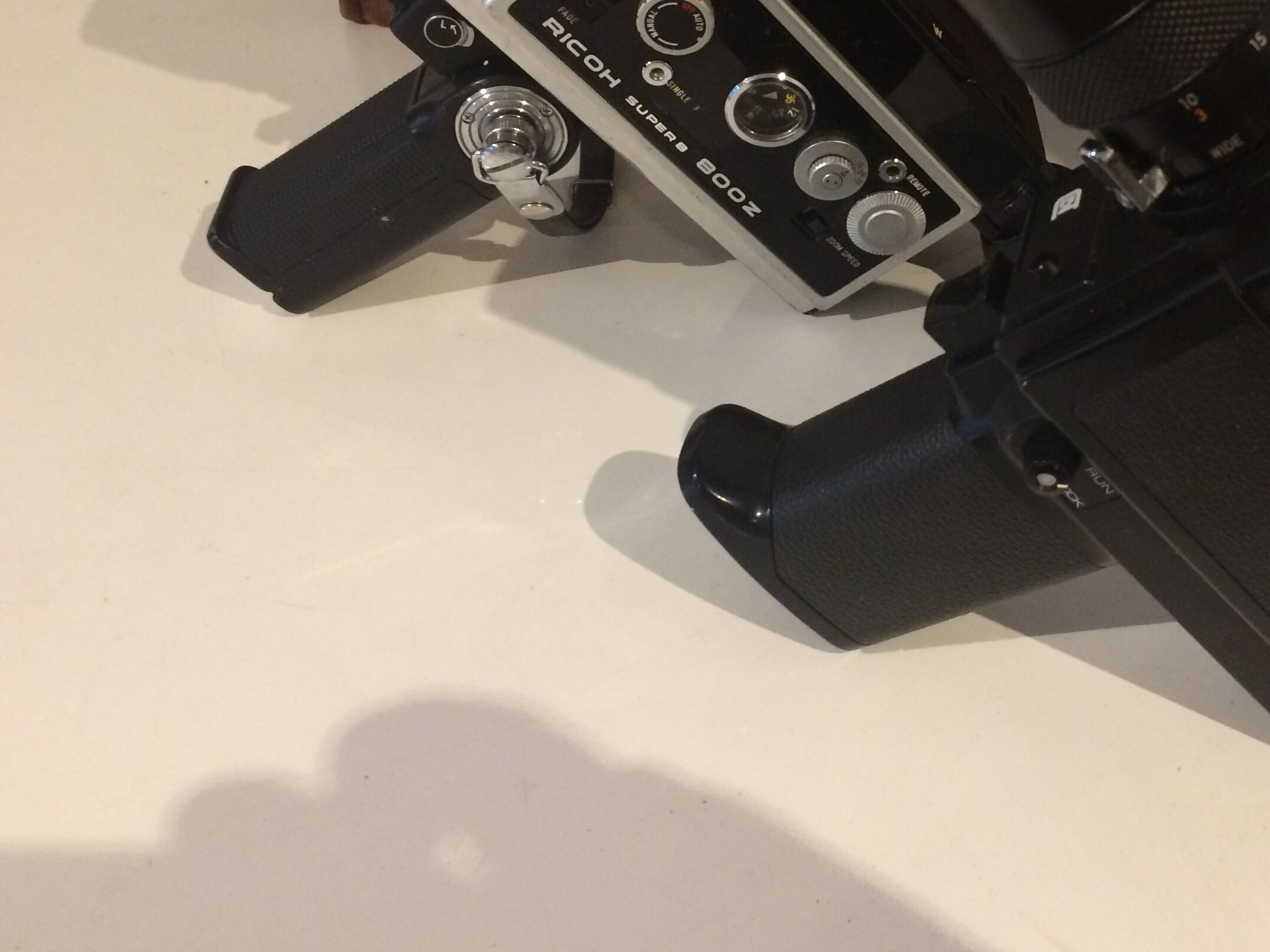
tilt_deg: -40.3
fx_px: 1614
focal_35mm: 44
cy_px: 244
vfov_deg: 32.3
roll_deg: -3.4
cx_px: 921
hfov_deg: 41.9
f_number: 2.2
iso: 320
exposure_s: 1/33
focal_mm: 4.15
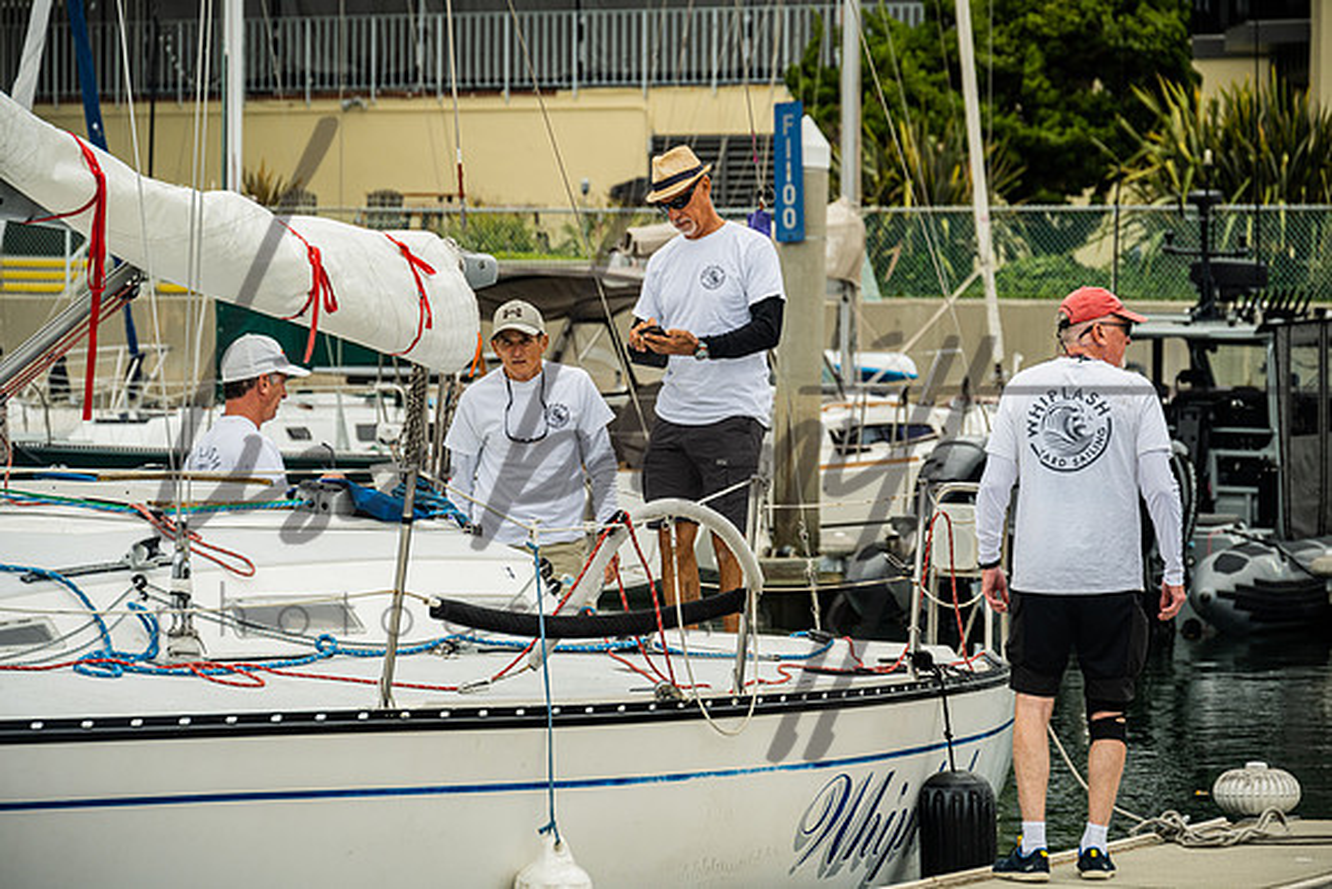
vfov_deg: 10.2
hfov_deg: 15.2
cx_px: 666
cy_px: 444
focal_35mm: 135
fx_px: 4996
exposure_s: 1/500
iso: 320
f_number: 6.3
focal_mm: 135
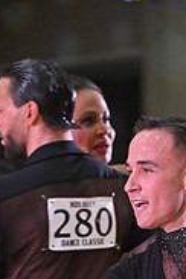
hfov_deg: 2.4
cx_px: 205
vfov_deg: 3.6
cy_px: 430
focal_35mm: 569
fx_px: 4409
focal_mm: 180
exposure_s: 1/400
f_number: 5
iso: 4000
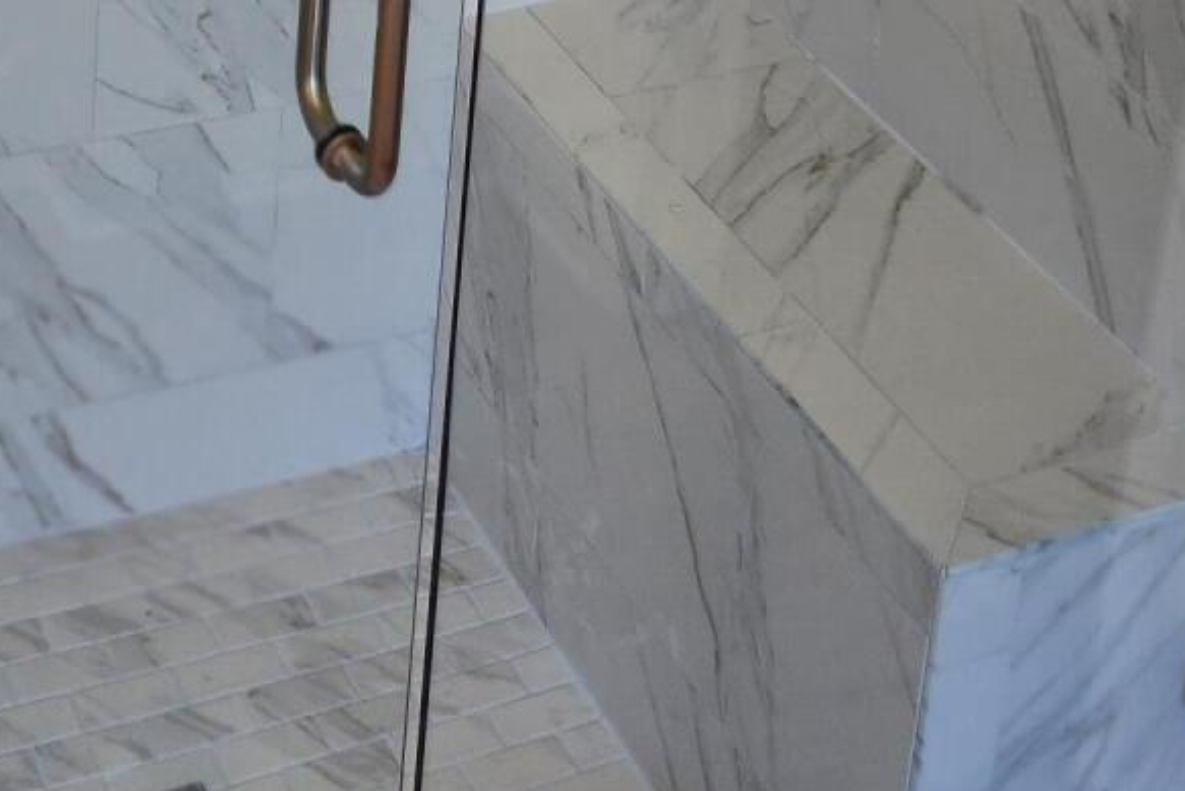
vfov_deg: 15.2
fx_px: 2700
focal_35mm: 82
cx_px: 453
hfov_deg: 24.7
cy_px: -472
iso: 64
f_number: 1.8
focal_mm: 6.4
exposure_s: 1/120
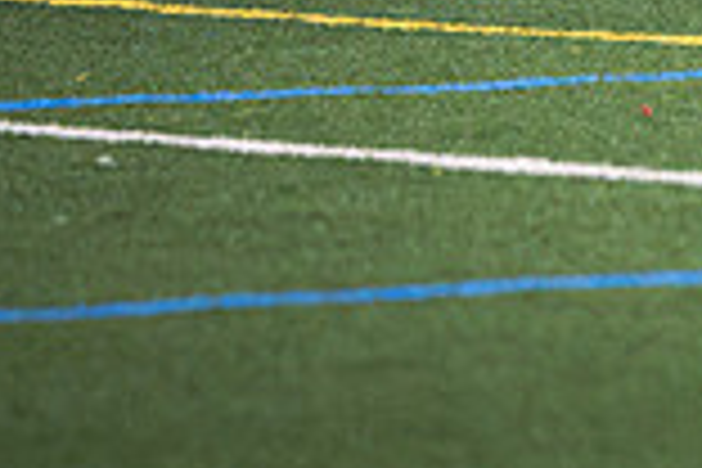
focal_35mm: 1112
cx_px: 1210
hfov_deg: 1.9
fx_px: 21682
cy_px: -288
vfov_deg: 1.2
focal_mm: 200
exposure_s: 1/640
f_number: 2.8
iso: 10000
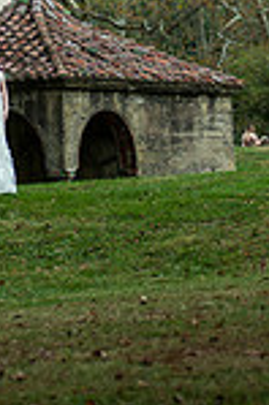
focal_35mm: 277
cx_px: 1
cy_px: -177
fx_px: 3112
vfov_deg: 7.3
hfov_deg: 4.9
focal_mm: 92
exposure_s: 1/2000
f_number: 2.8
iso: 200
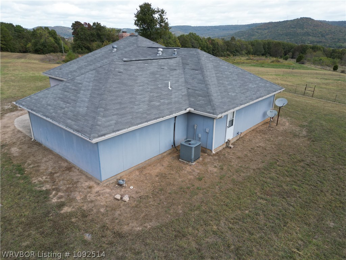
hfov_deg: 71.6
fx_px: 240
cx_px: 173
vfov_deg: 56.8
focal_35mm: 24
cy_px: 130
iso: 150
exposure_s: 1/1250
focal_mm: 6.72
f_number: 1.7
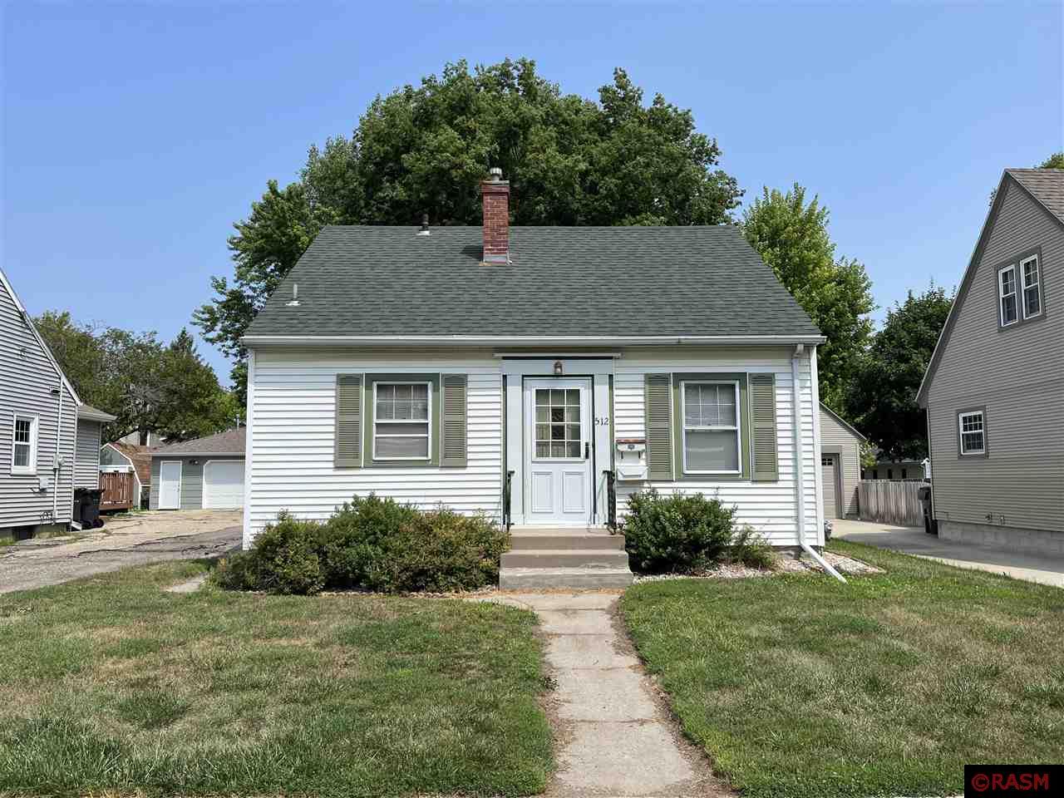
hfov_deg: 67.3
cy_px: 399
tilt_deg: +4.7
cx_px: 532
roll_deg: +0.4
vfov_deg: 53.1
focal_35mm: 26
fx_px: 799
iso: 50
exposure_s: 1/3521
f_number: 1.6
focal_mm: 5.1
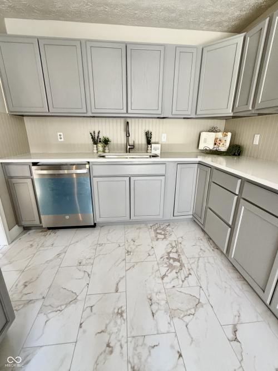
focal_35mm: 14
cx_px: 139
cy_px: 186
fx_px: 150
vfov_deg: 102.1
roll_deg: +1.7
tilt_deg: -17.7
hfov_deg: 85.7
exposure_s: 1/95
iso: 320
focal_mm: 2.22
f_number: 2.2
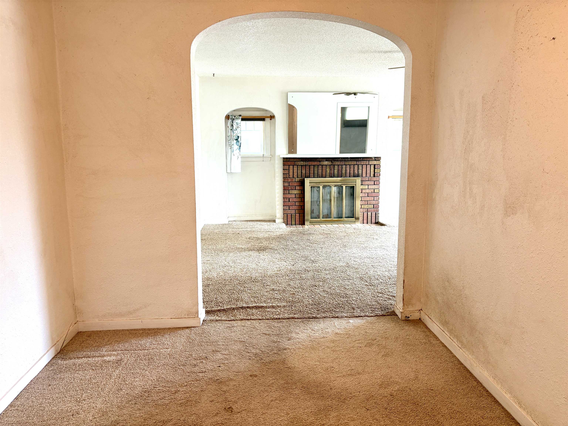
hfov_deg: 67.3
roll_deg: -0.3
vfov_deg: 53.1
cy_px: 213
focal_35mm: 26
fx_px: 427
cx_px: 284
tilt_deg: -8.5
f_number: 1.6
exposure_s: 1/60
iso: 80
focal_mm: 5.96
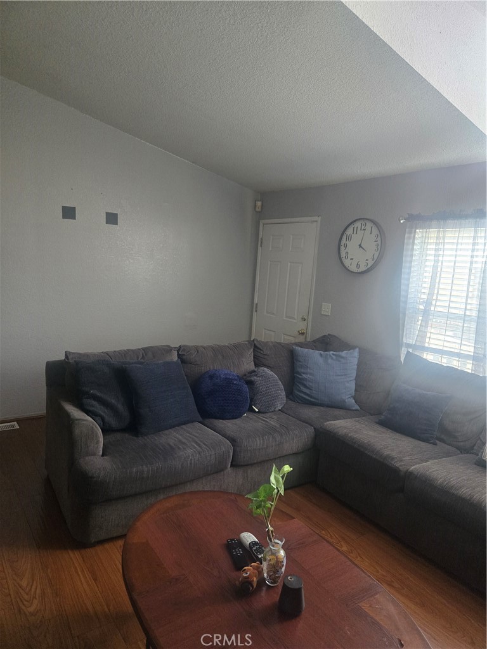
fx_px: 431
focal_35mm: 23
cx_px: 244
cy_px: 324
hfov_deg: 58.9
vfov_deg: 73.9
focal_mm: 5.4
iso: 800
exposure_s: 1/120
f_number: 1.8
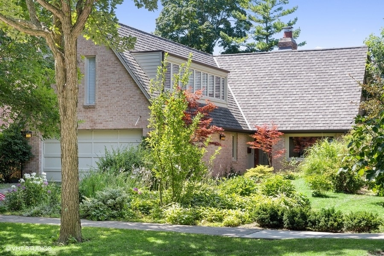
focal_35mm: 61
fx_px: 651
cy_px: 128
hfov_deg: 32.9
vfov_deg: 22.3
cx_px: 192
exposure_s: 1/90
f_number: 9.5
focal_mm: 61
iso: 200
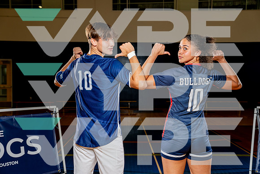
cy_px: 87
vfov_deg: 30.3
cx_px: 130
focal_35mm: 44
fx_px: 321
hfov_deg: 44.1
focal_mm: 44
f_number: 4
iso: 100
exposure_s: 1/250
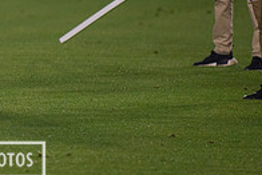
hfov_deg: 3.5
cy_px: -41
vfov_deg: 2.3
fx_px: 4311
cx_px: -49
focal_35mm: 592
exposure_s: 1/2500
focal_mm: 200
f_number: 2.8
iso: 1600
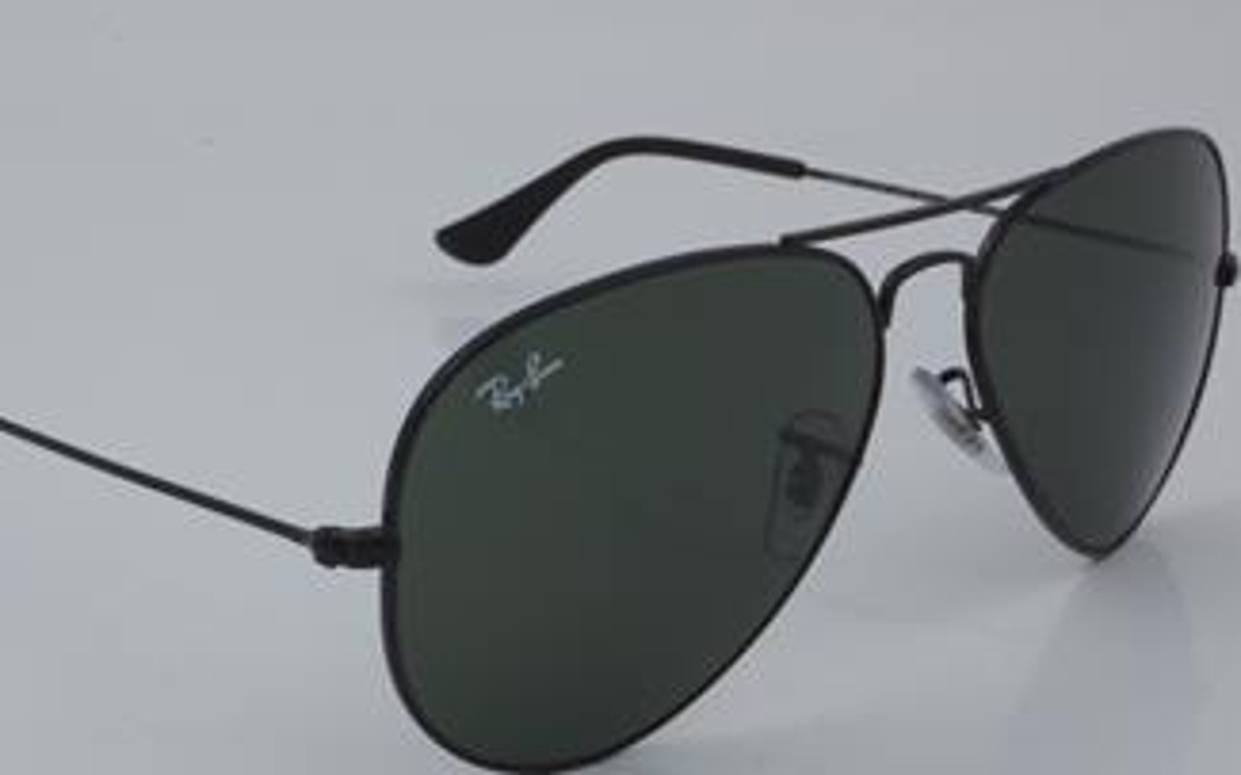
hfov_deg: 22.1
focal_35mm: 94
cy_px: 428
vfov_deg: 13.9
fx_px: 3179
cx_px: 489
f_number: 32
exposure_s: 1/4
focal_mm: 50
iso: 100
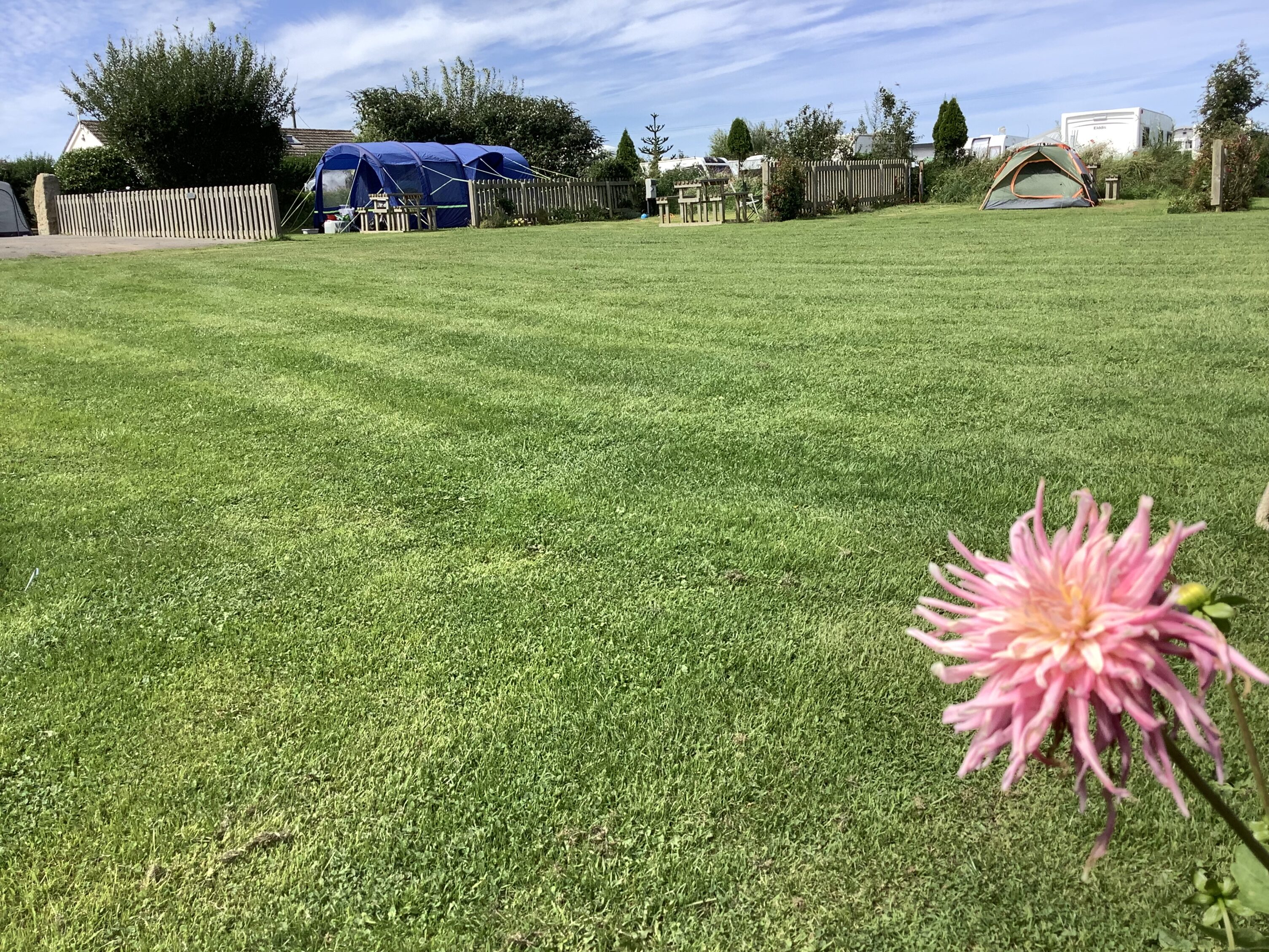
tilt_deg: -11.1
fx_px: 1137
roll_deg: +3.8
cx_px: 634
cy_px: 476
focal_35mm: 31
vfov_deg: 45.4
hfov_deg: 58.3
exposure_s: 1/916
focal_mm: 3.3
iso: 25
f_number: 2.4
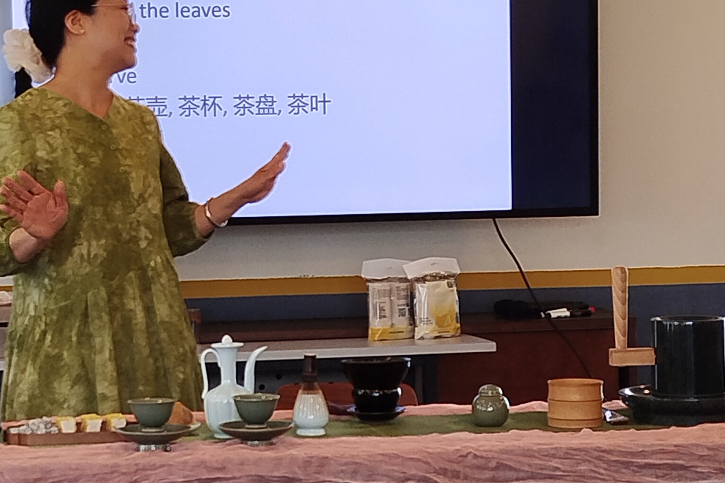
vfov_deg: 14.1
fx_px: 1953
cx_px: 265
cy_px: 233
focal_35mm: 97
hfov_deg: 21.0
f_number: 1.7
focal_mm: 5.31
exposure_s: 1/50
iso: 100
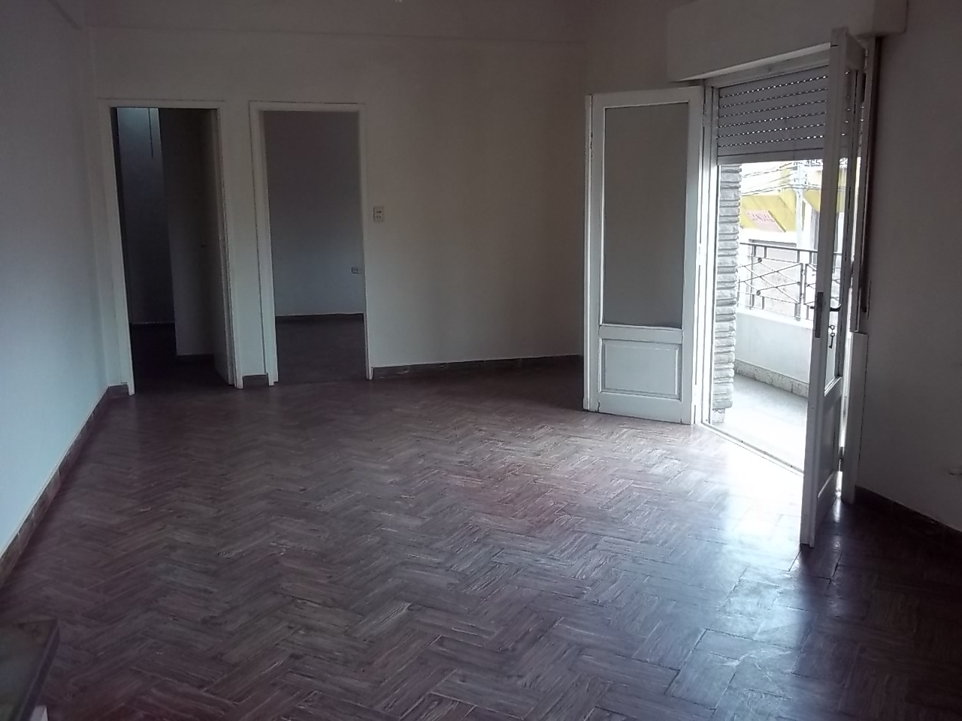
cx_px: 481
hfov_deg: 56.8
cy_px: 360
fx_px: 889
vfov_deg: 44.2
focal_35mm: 32
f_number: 2.9
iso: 155
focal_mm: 5.7
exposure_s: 1/30
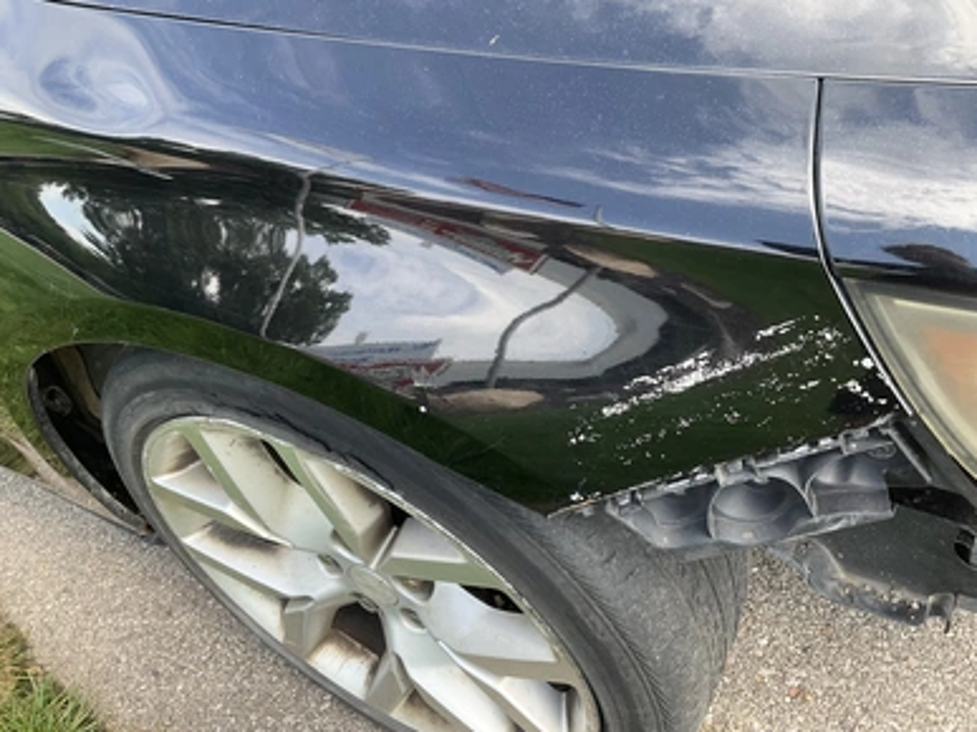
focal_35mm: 30
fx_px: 846
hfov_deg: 60.0
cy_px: 369
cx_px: 495
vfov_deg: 46.8
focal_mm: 3
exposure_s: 1/150
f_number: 1.8
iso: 20
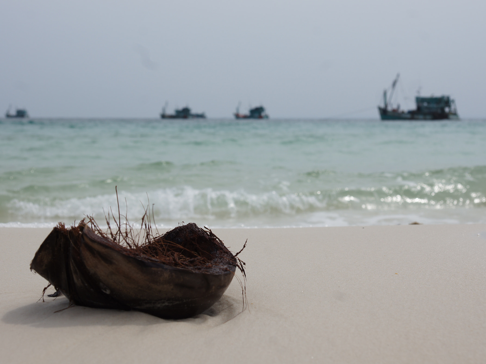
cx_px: 233
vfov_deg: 22.3
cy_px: 181
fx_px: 927
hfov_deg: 29.4
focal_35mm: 66
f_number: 8
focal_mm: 40
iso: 100
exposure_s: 1/500
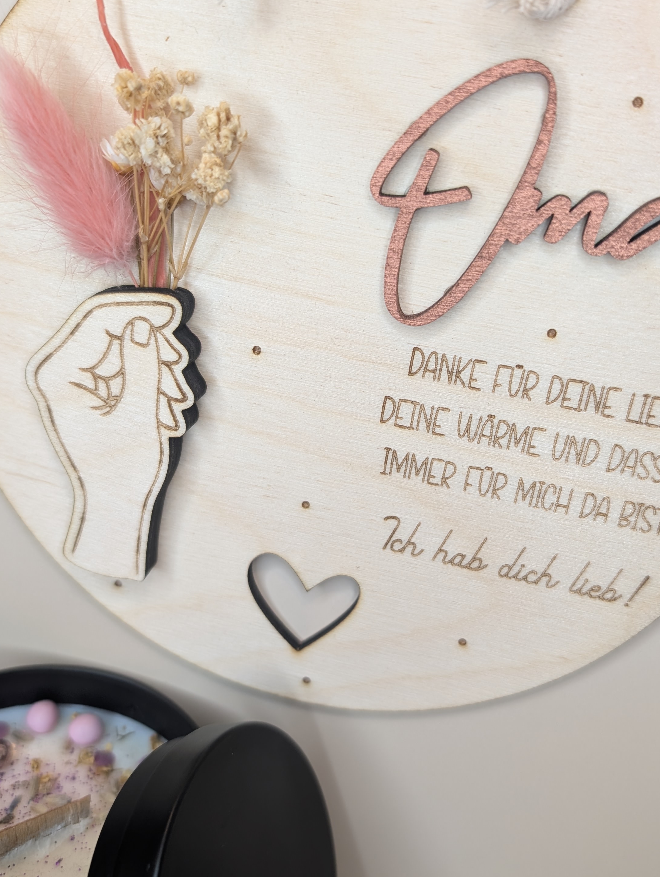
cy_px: 452
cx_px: 369
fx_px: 862
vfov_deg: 53.9
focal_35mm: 34
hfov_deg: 41.8
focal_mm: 6.9
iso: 37
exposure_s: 1/40.4
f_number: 1.68
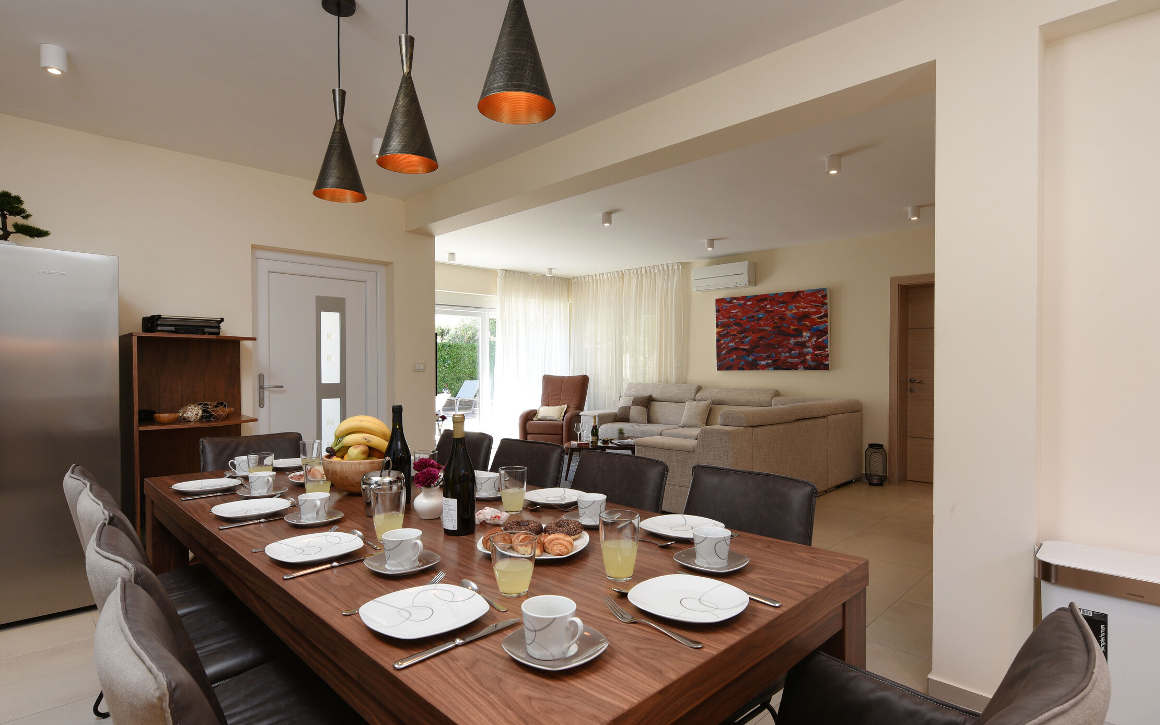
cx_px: 576
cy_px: 387
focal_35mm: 18
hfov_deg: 91.1
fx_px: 569
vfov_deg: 64.9
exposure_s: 1/8
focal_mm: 14
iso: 160
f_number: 9
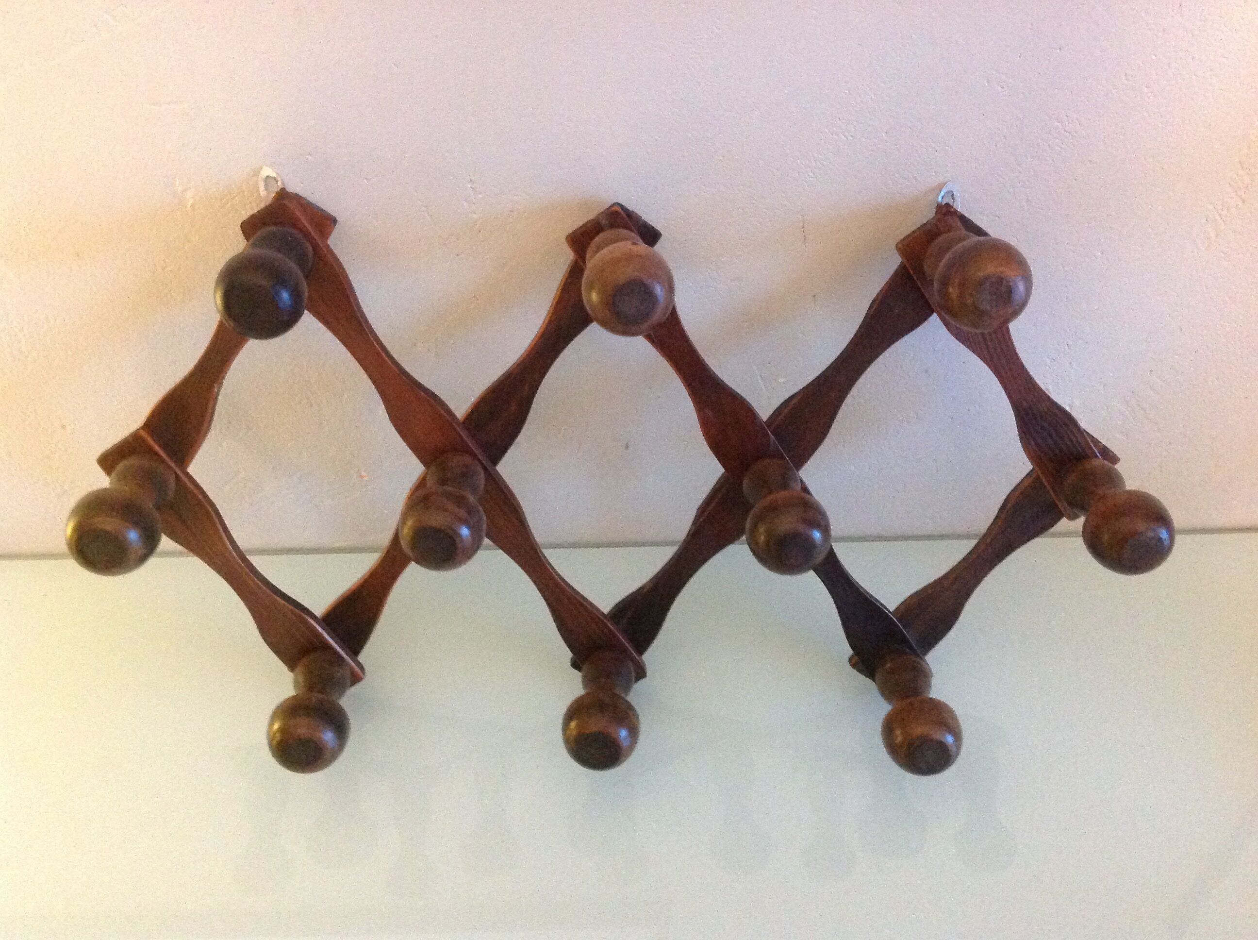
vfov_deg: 40.6
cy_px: 470
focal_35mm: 35
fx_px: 1270
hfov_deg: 52.7
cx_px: 629
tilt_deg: -47.0
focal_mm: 4.28
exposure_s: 1/15
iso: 640
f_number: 2.4
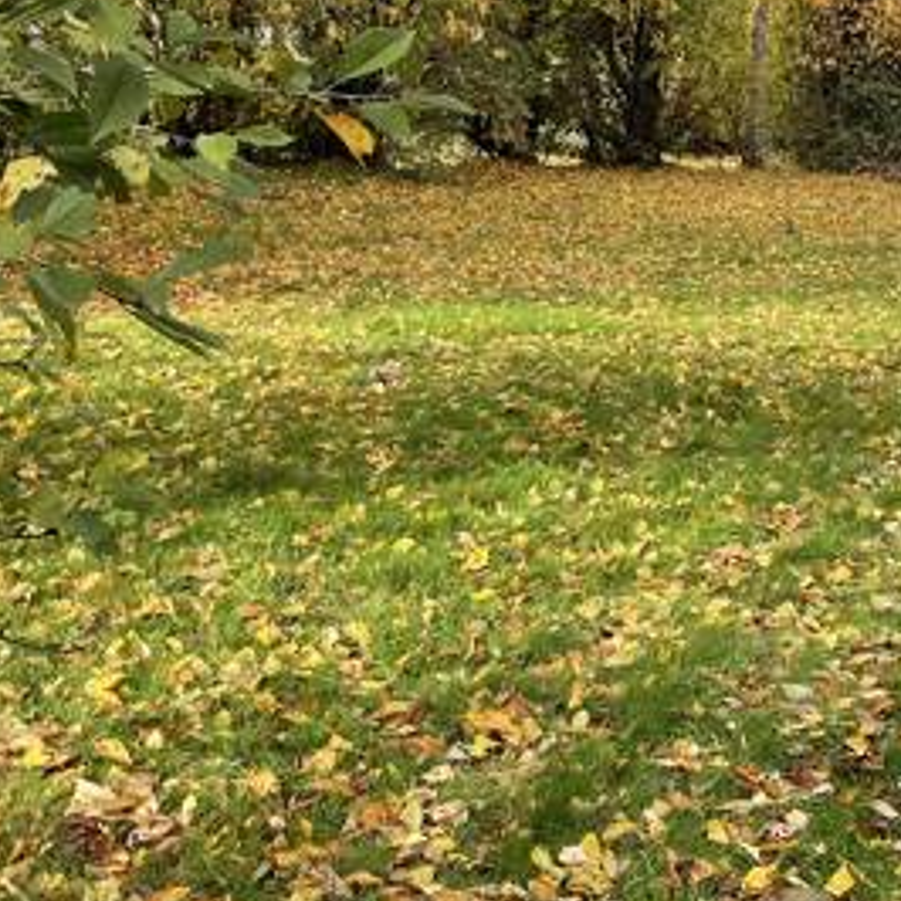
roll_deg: -1.4
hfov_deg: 24.3
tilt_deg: +1.4
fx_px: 2032
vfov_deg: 23.9
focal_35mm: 69
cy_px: -7
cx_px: 799
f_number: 1.6
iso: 32
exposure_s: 1/924
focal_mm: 4.2
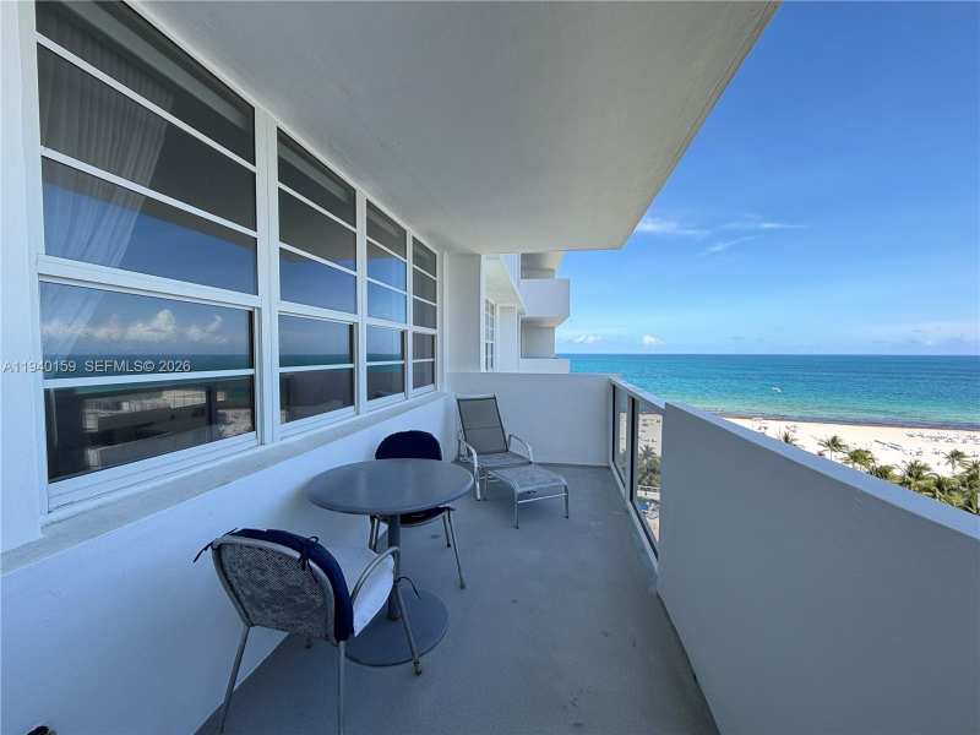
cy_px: 368
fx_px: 396
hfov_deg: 102.1
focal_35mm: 14
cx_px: 490
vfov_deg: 85.7
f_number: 2.2
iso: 40
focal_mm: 2.22
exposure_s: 1/147
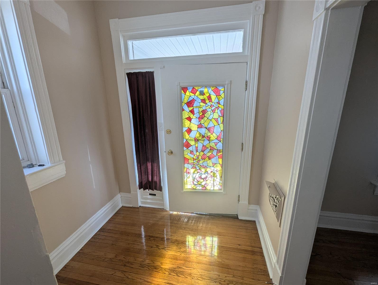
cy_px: 142
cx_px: 189
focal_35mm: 13
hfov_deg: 106.1
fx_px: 142
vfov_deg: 90.1
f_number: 2.2
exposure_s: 1/202
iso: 48
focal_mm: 1.95
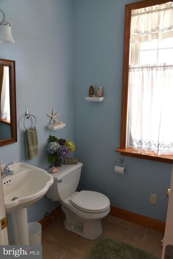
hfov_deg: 53.2
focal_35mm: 24
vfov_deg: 73.7
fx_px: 173
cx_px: 86
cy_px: 130
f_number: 7.1
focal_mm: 24
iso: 800
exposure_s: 1/30
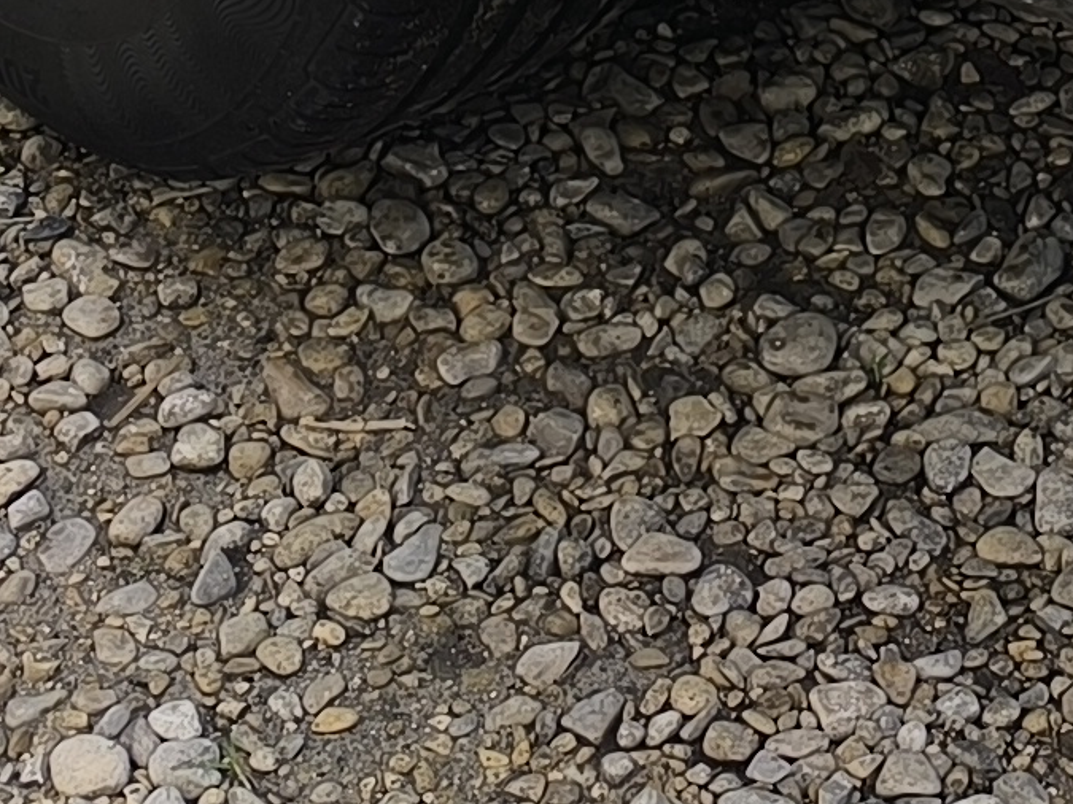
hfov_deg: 13.8
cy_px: -1492
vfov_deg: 9.0
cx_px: 1230
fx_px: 4308
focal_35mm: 139
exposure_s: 1/292
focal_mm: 6.14
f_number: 1.65
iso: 50
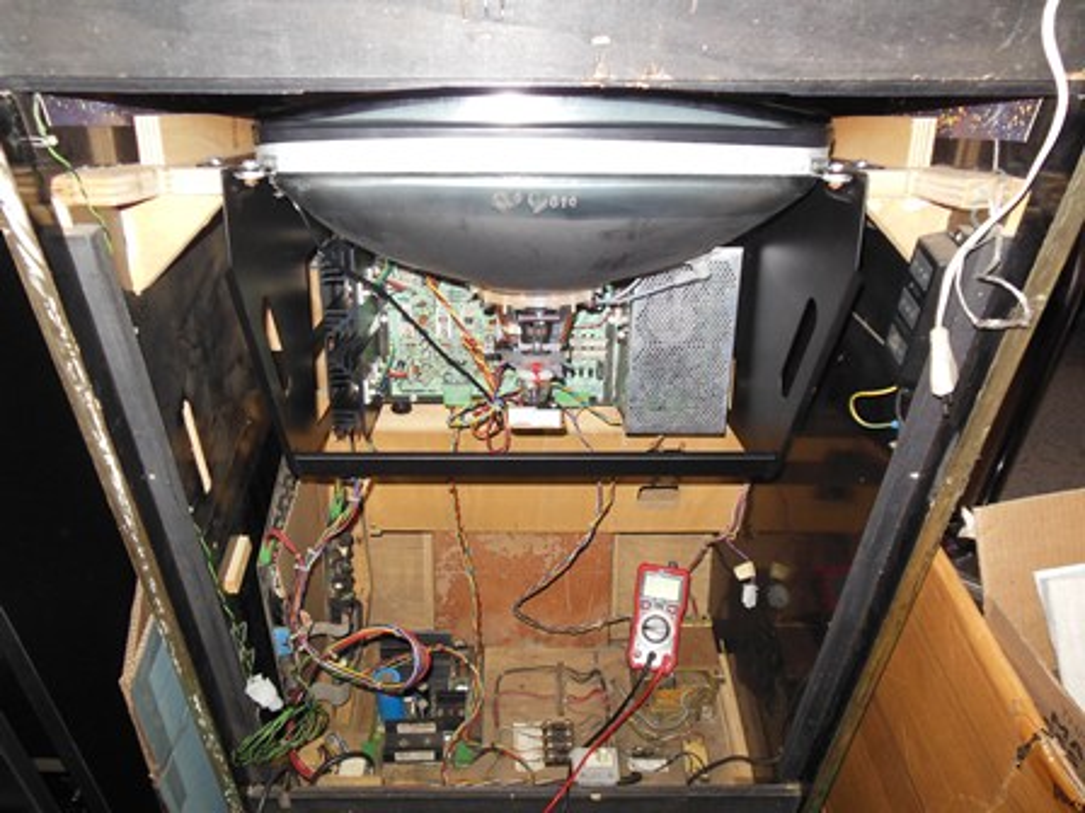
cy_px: 406
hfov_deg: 69.4
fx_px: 784
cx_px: 542
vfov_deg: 54.9
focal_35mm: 25
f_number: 3.2
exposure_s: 1/25
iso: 200
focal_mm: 4.5
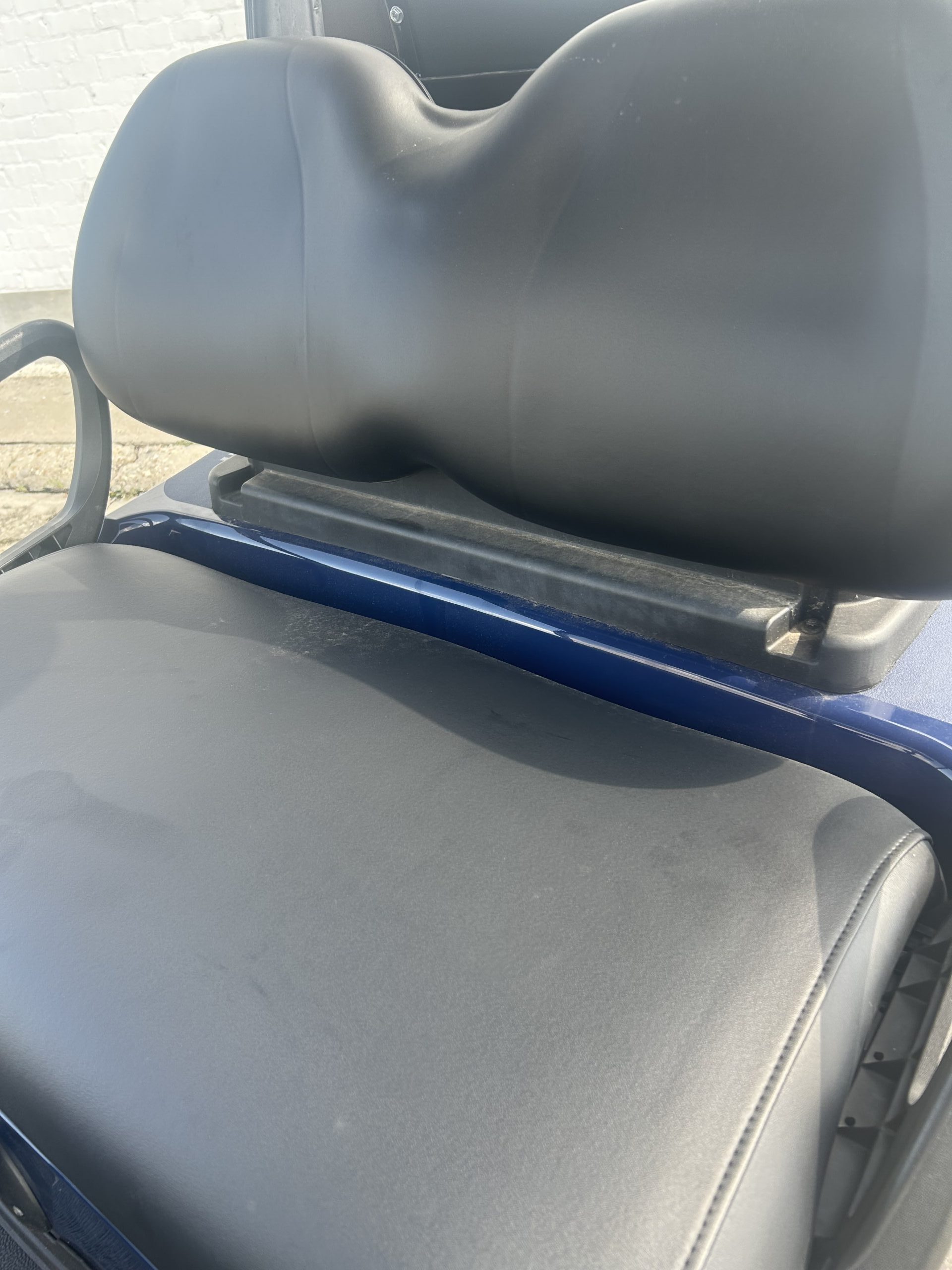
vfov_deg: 67.3
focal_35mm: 26
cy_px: 635
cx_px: 476
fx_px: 953
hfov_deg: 53.1
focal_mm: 5.7
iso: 40
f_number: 1.5
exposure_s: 1/198
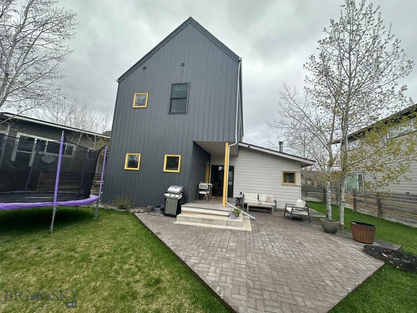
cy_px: 156
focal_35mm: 14
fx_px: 169
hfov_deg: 102.1
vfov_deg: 85.7
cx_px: 208
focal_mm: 2.22
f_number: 2.2
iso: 40
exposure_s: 1/460
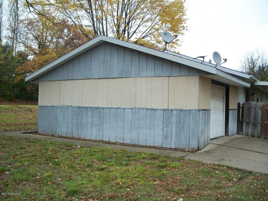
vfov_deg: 38.7
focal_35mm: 37
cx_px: 134
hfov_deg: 50.1
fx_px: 286
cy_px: 100
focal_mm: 7.8
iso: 64
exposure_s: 1/60
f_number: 2.8
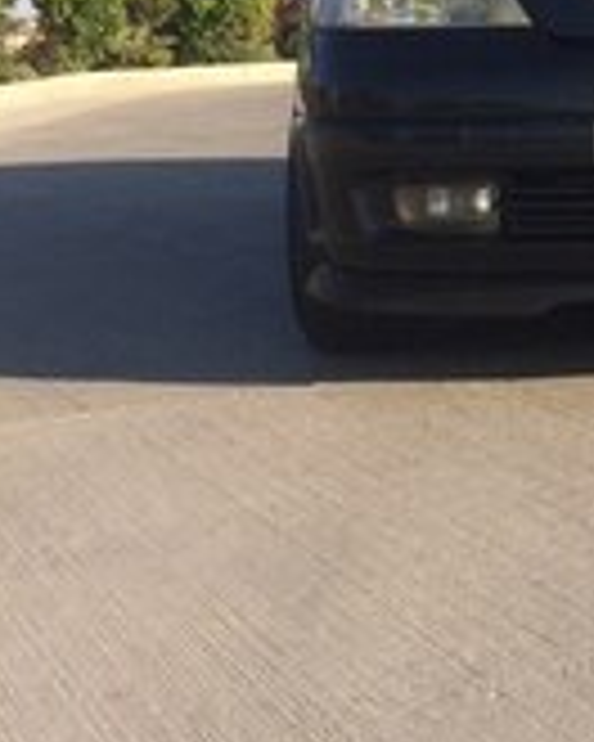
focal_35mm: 85
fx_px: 1868
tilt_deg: -0.5
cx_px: 819
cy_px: -99
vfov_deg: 21.2
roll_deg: +3.0
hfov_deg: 16.8
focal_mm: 4.15
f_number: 2.2
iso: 32
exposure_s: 1/1244
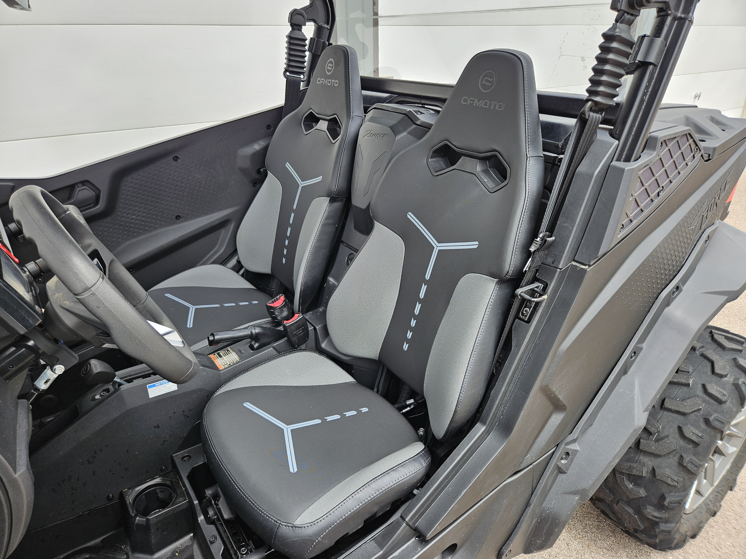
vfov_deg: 58.9
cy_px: 280
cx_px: 373
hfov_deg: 73.9
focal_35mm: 23
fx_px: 496
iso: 25
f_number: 1.8
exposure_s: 1/362
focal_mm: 5.4
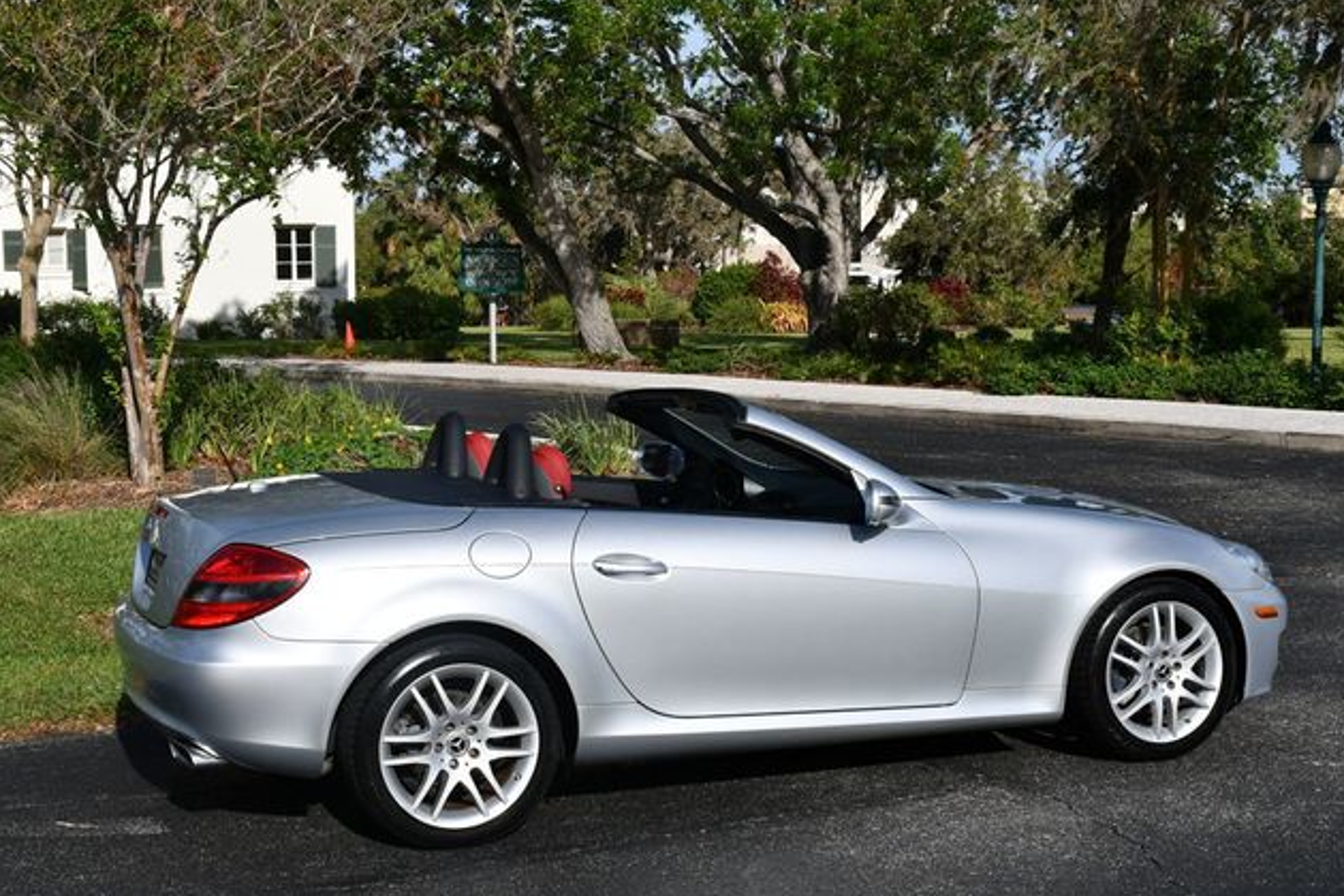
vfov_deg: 24.6
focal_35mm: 55
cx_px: 679
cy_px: 453
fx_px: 2053
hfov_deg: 36.3
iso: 100
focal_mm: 27
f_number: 10
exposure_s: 1/400
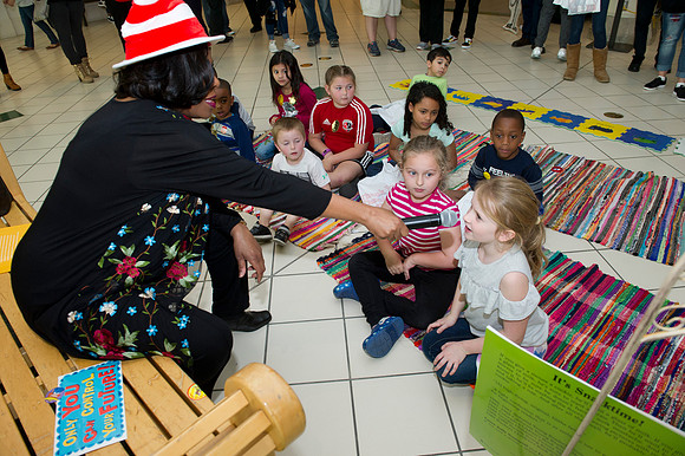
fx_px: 456
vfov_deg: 53.1
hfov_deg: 73.8
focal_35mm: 24
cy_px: 228
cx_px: 342
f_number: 5.6
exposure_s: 1/250
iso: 1250
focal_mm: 24
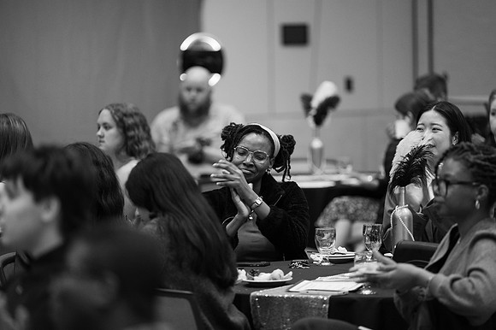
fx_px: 2754
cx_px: 248
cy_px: 165
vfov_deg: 6.9
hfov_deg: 10.3
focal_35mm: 200
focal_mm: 200
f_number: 2.8
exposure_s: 1/100
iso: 3200
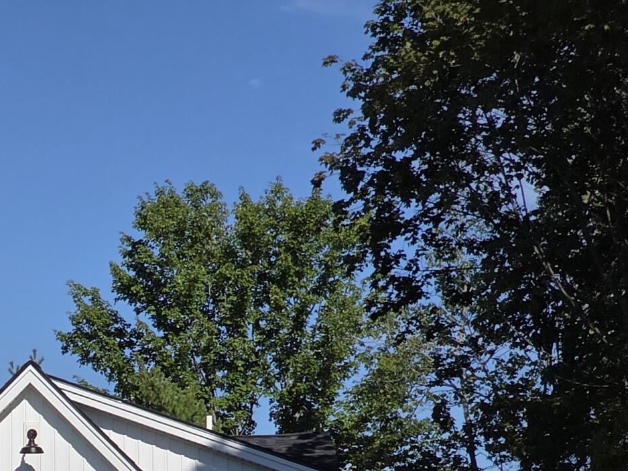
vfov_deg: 6.6
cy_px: 743
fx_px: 4008
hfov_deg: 8.7
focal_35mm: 221
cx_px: -318
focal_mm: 7.9
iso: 50
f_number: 2.4
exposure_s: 1/3637
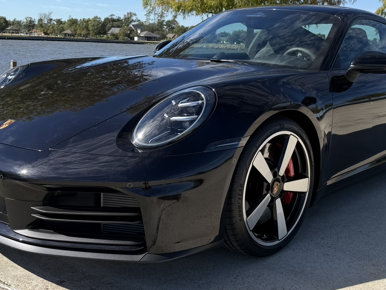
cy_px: 128
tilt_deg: -10.5
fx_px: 513
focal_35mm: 46
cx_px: 257
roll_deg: -2.3
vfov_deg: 31.5
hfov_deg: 40.7
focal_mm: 6.76
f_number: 1.78
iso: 80
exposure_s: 1/4405
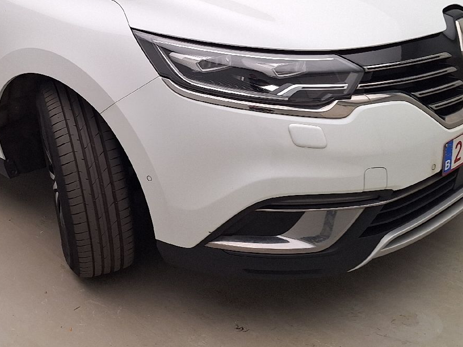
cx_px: 120
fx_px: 669
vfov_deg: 28.9
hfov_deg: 37.3
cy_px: 122
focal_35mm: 50
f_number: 1.8
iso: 40
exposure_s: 1/130
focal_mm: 5.54
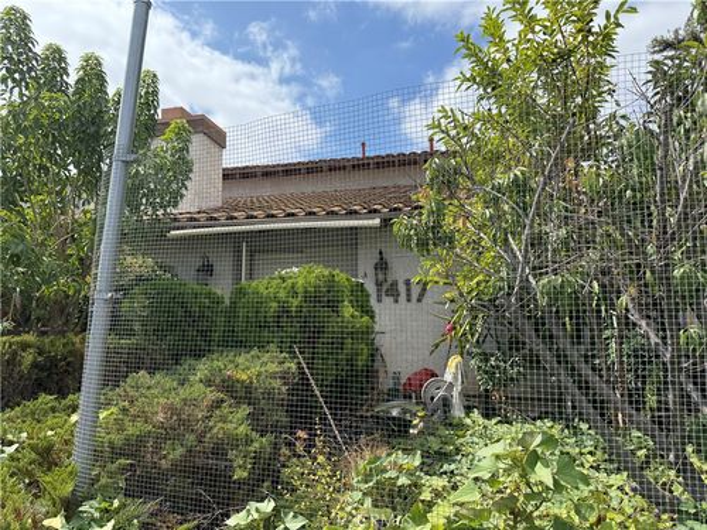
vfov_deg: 56.8
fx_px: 490
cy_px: 265
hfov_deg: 71.6
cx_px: 354
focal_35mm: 24
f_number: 1.78
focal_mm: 6.76
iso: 100
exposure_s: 1/4673
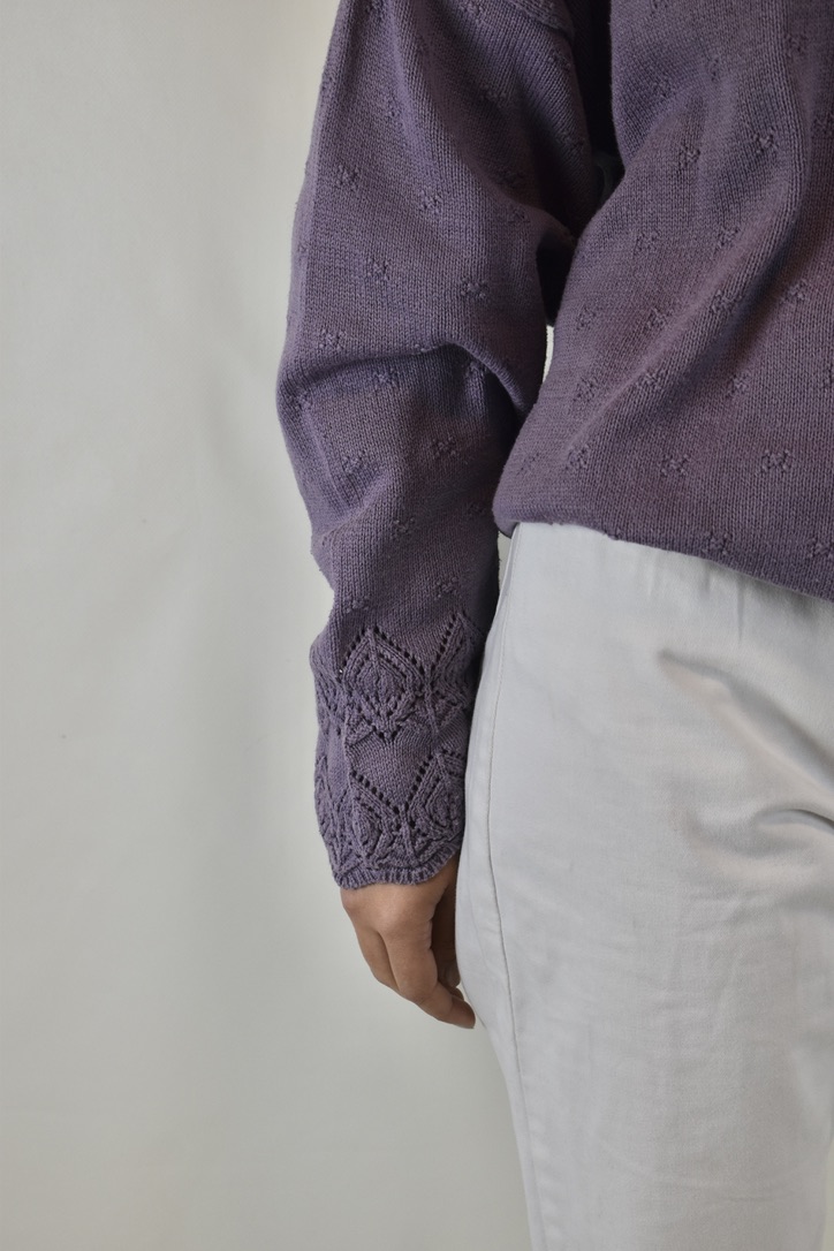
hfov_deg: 16.6
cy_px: 626
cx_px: 417
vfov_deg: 24.6
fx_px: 2867
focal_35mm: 82
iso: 400
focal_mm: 55
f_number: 6.3
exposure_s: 1/160
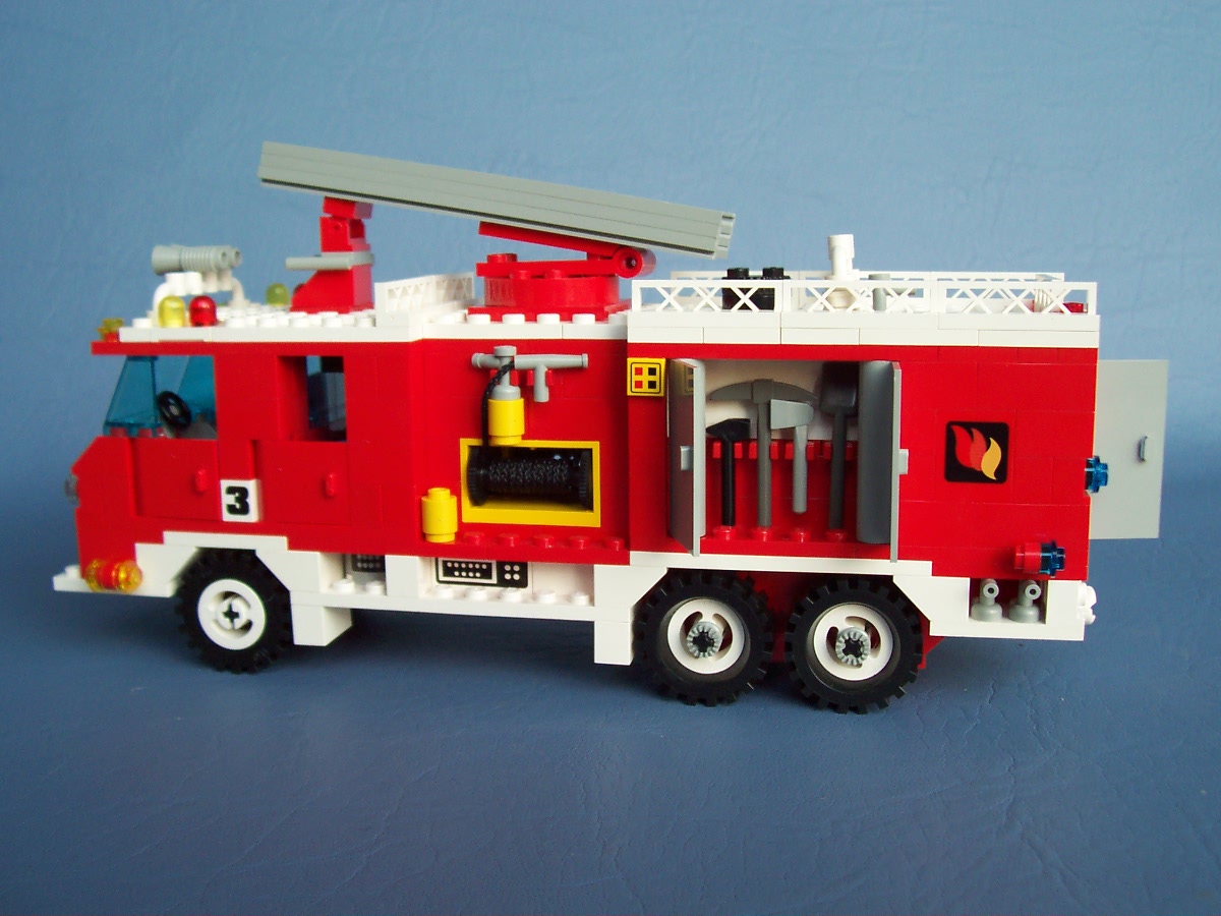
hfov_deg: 50.1
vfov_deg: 38.7
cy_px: 458
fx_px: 1305
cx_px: 610
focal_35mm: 37
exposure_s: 1/30
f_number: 2.8
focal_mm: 5.6
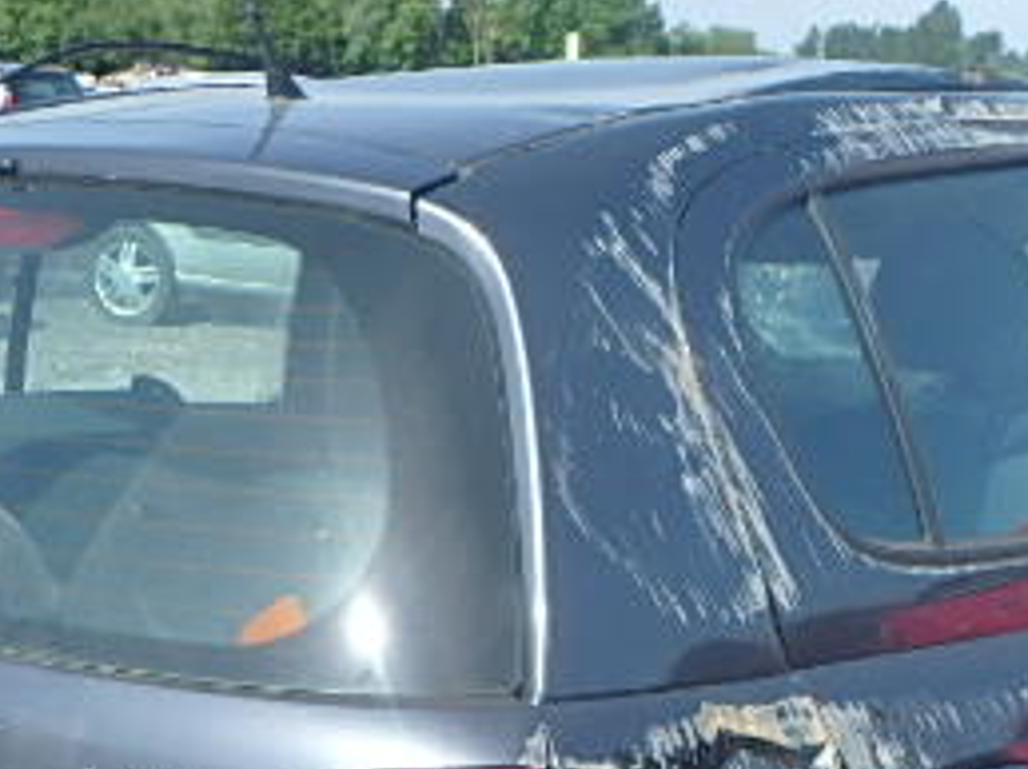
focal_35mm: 72
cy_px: 861
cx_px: 530
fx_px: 2136
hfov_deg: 27.1
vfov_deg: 19.5
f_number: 4.6
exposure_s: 1/400
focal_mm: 5.2
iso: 125
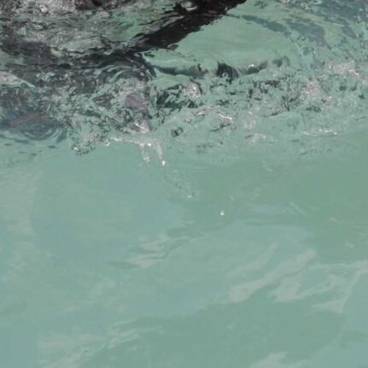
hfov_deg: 4.2
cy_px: -6
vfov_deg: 4.2
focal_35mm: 417
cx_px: 184
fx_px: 5010
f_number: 5.6
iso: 400
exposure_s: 1/1250
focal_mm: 55
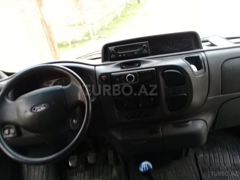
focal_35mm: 31
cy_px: 90
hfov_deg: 58.4
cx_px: 120
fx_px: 215
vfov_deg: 45.4
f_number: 2.2
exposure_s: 1/33
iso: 200
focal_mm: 3.3
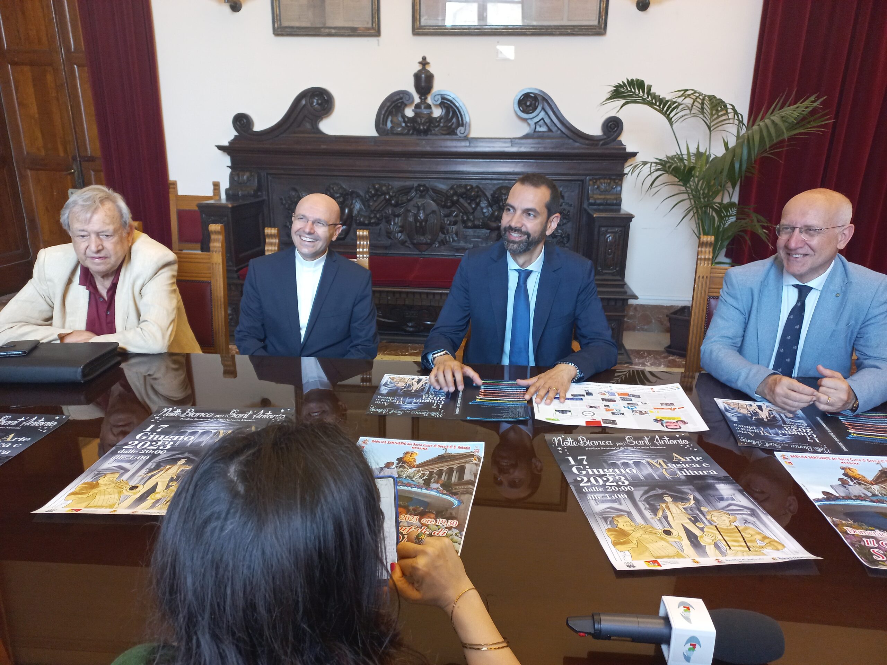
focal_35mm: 25
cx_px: 444
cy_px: 332
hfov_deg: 69.4
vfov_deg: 54.9
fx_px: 641
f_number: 1.8
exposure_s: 1/33.3
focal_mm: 4.6
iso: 200
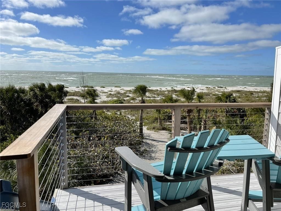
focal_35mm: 25
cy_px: 106
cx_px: 140
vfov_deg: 54.9
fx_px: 203
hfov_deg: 69.4
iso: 32
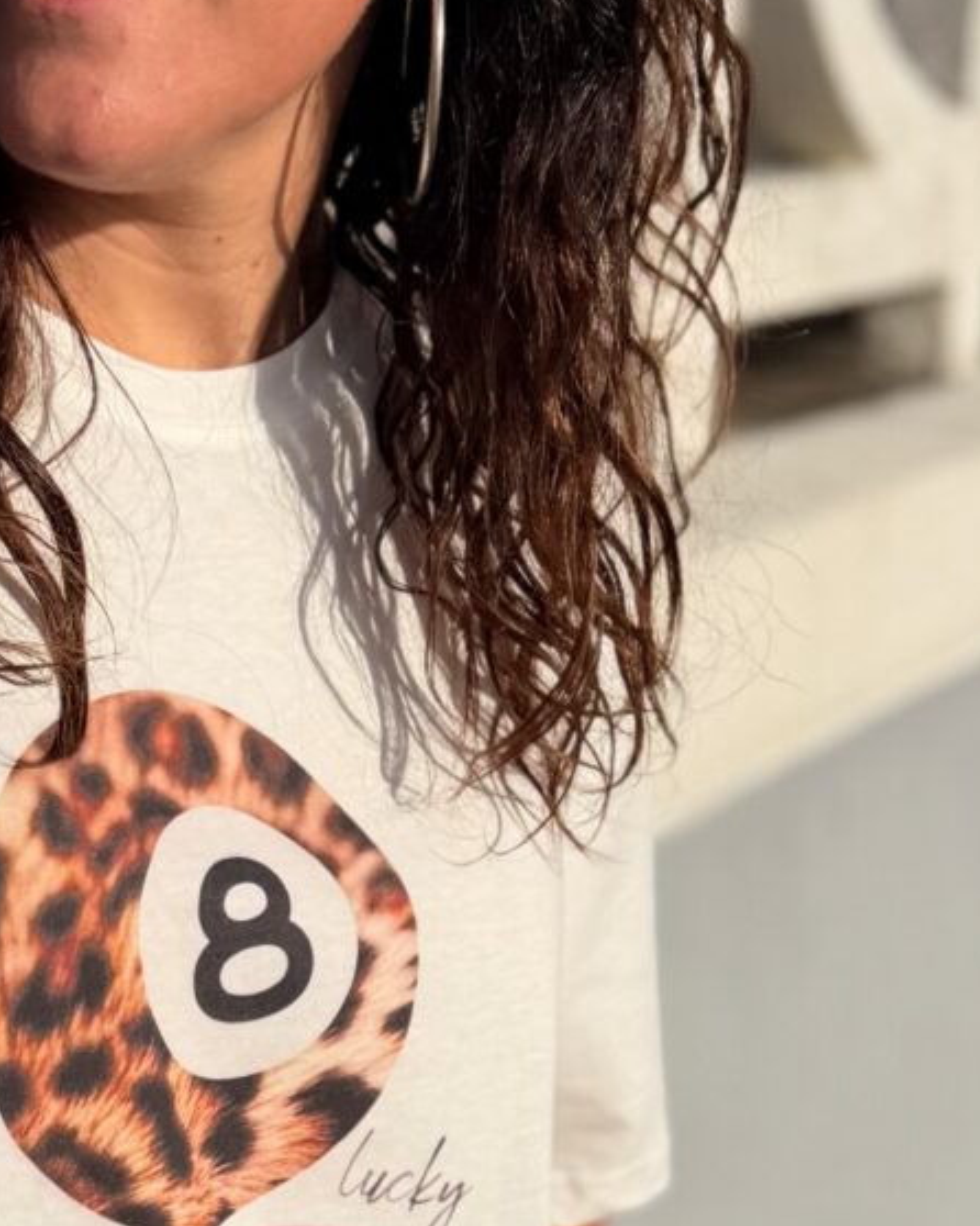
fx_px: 3120
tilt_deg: -21.8
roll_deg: -0.3
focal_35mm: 86
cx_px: 165
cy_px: 1285
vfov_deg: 21.3
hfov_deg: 17.7
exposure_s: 1/17544
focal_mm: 6.76
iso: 80
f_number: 1.78
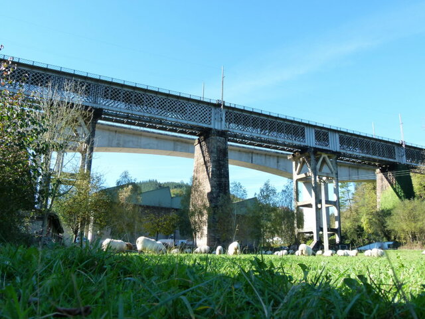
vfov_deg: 44.2
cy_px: 160
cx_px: 212
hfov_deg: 56.8
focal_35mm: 32
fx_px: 393
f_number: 4
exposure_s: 1/320
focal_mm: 5.7
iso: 160
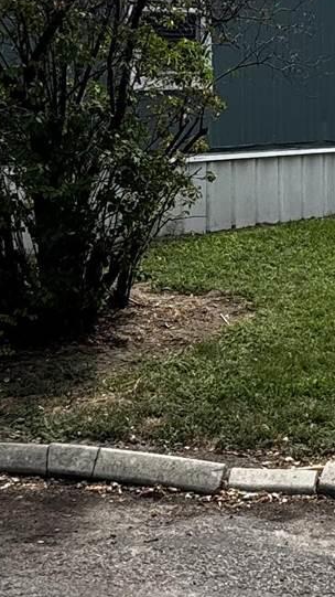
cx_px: 150
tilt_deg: -5.6
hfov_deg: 18.5
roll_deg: +1.3
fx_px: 1027
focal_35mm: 65
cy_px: 202
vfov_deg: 32.1
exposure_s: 1/1126
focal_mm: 2.22
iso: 40
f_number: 2.2
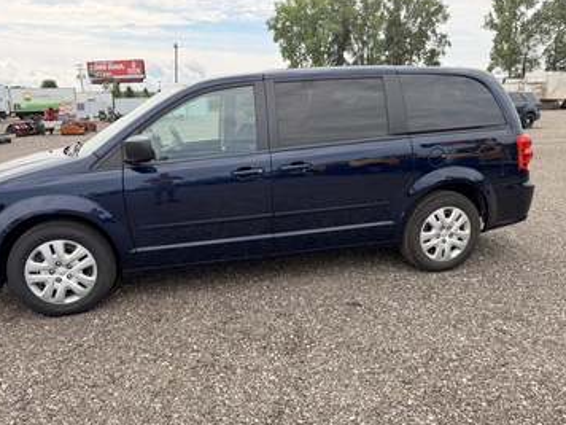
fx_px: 441
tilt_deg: -13.1
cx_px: 250
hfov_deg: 65.1
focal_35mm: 27
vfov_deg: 51.3
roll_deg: +1.6
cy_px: 220
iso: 100
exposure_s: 1/1949
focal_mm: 6.76
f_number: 1.78
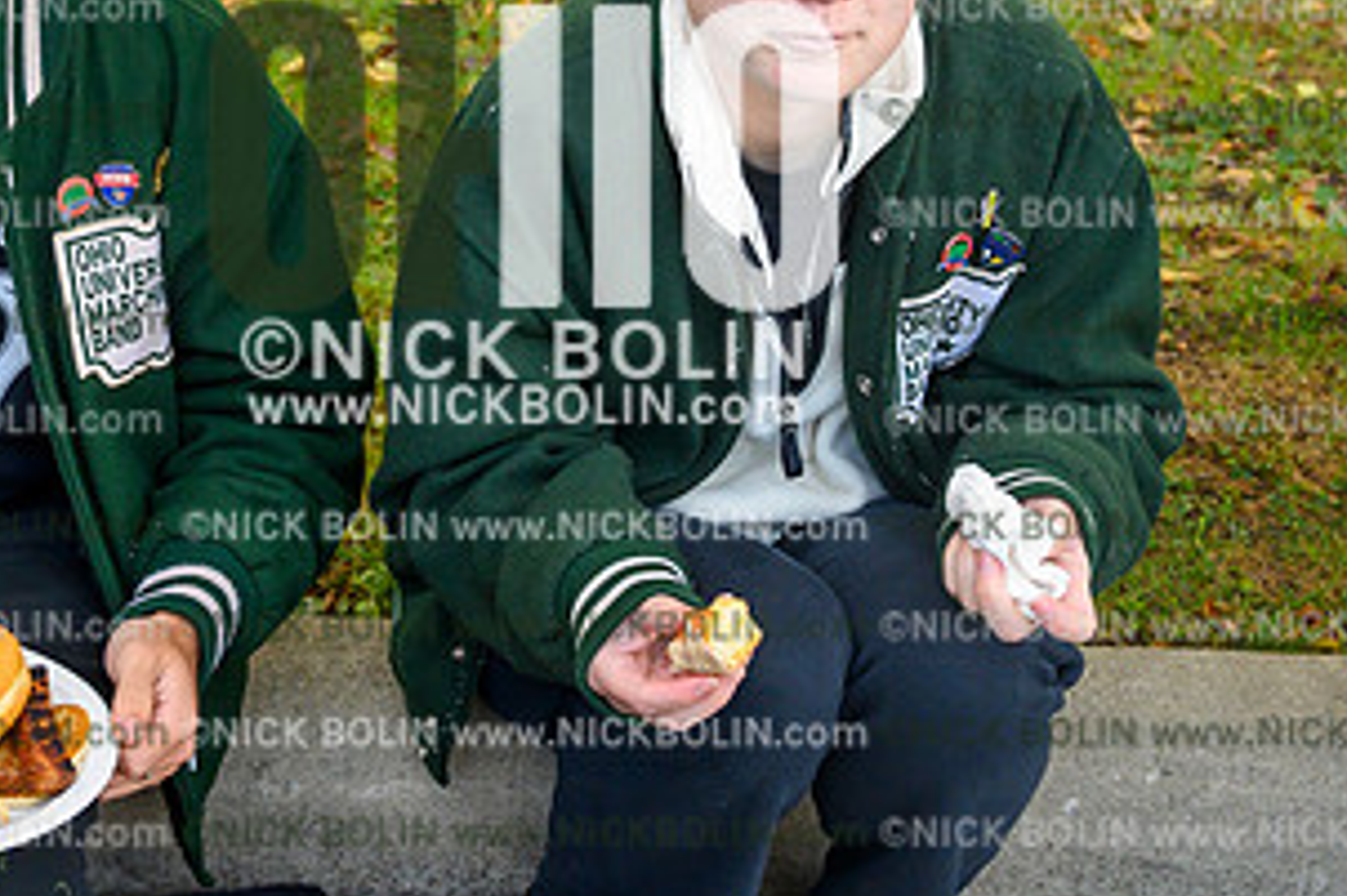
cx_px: 522
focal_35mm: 71
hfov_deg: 28.4
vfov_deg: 19.0
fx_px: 2655
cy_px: 214
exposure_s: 1/400
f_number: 5
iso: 2500
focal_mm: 37
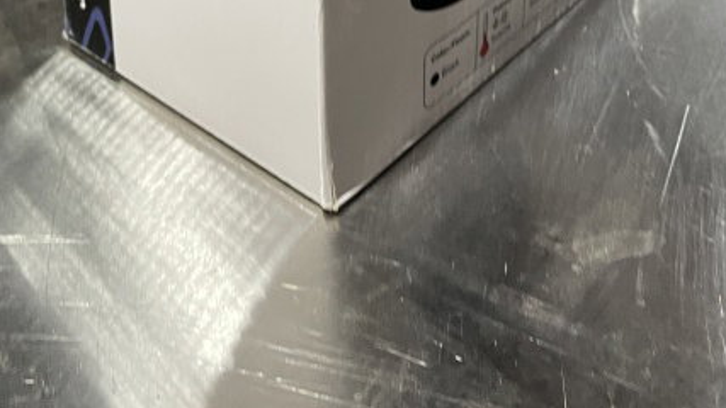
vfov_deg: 18.8
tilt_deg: -20.5
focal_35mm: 54
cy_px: -247
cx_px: 328
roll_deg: +1.7
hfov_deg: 38.5
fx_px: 1039
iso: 250
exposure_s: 1/60
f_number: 1.6
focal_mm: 4.2
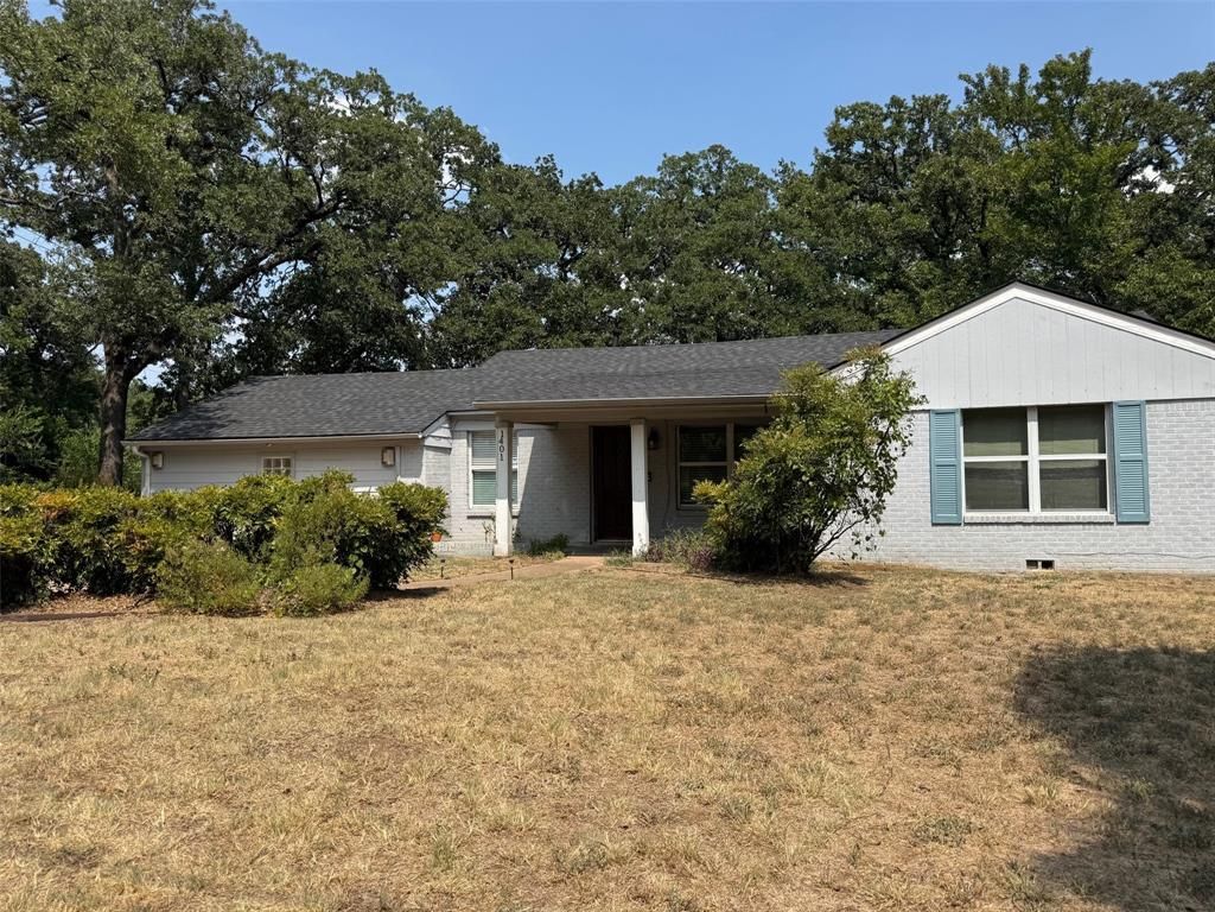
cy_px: 456
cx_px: 608
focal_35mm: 24
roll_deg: +0.5
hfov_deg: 71.6
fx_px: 842
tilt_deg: +2.1
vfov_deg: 56.8
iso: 80
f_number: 1.78
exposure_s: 1/4608
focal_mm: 6.76
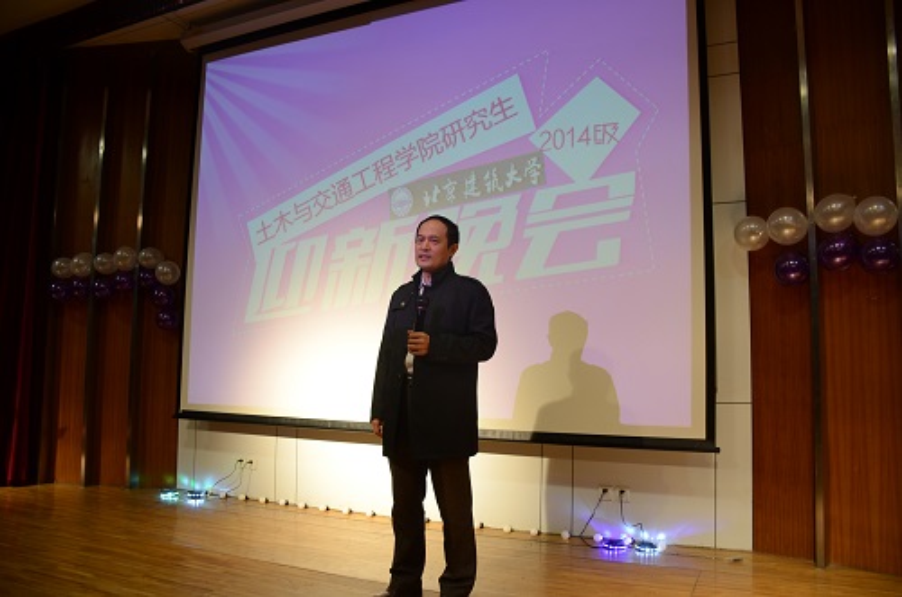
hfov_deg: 67.5
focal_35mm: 27
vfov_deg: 47.7
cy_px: 298
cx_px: 451
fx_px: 675
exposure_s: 1/20
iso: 100
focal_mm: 18
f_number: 3.5
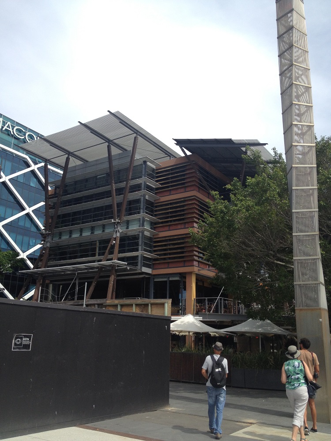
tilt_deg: +17.9
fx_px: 446
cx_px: 166
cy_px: 220
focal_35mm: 35
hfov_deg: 40.7
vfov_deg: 52.6
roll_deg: -0.4
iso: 50
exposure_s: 1/1577
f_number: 2.4
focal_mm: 4.28
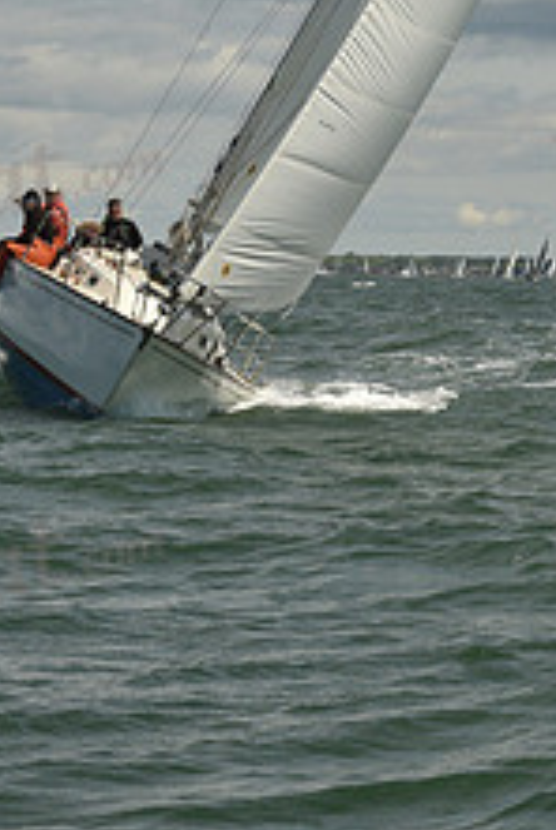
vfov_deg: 9.1
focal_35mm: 223
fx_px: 5150
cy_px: -30
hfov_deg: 6.2
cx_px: 359
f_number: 13
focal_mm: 85
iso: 320
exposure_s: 1/800
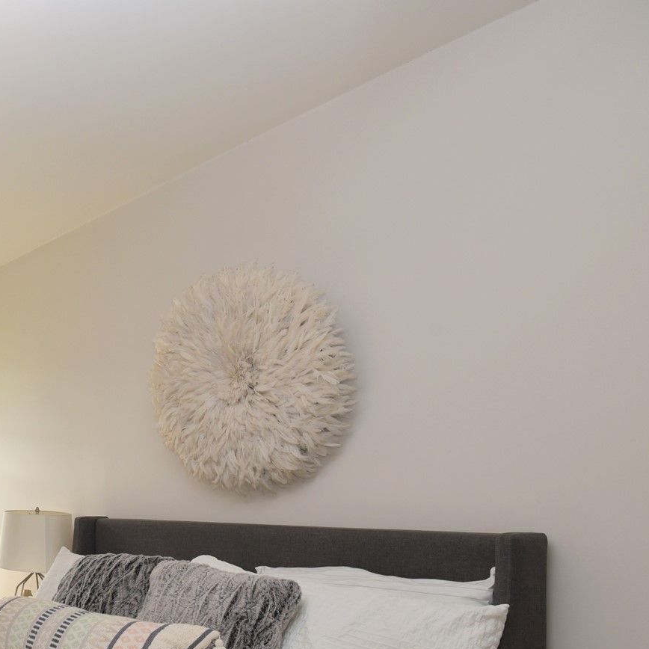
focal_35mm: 34
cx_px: -138
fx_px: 721
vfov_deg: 46.8
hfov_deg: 36.7
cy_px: 482
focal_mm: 16
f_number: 7.1
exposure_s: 1/125
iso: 800
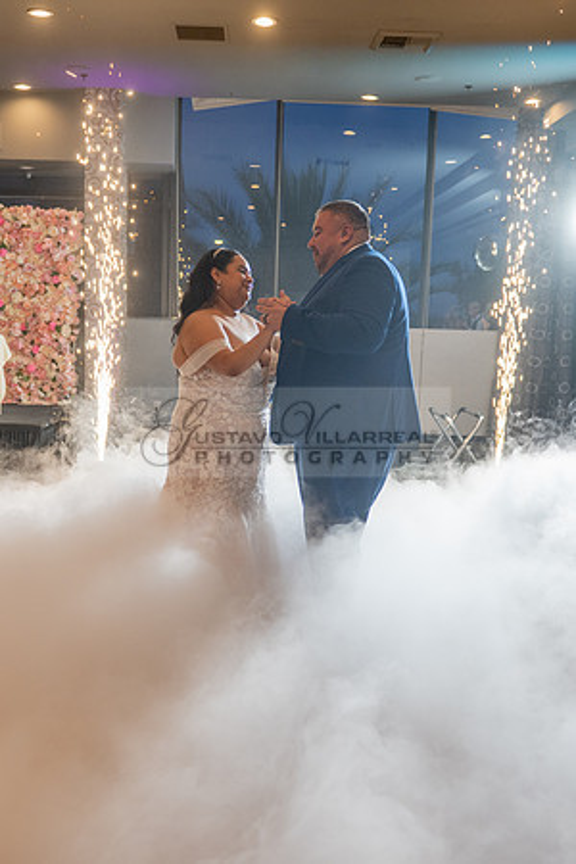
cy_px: 455
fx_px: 910
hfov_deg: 35.1
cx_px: 248
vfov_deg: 50.7
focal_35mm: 38
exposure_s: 1/250
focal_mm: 24
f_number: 2.8
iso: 500
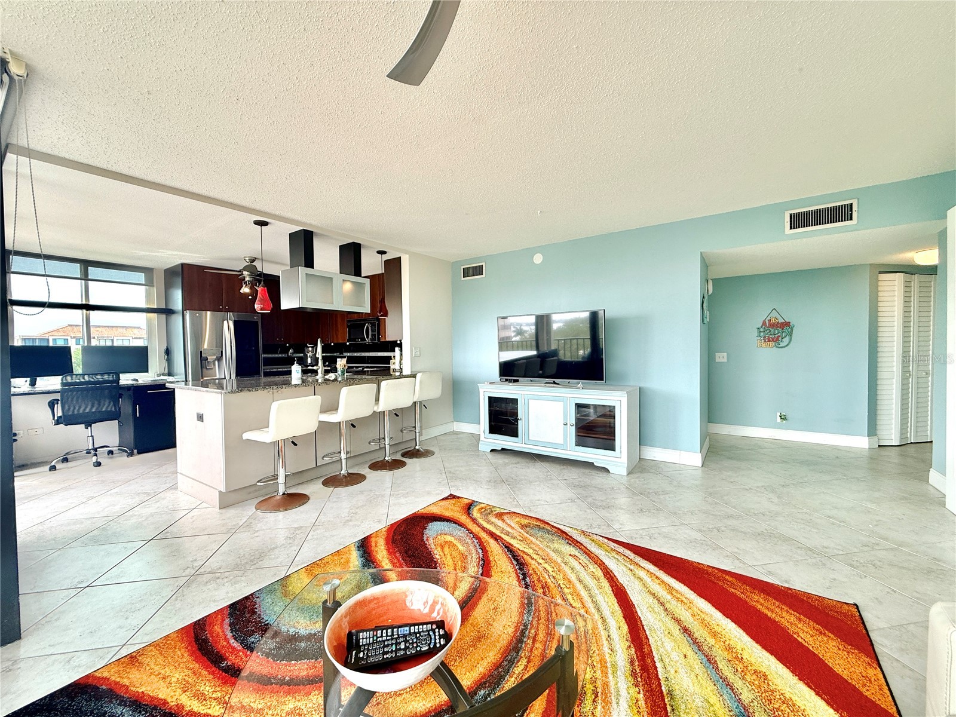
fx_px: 387
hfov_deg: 102.1
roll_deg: +0.7
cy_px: 358
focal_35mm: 14
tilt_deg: -0.9
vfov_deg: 85.7
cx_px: 478
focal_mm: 2.22
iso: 50
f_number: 2.2
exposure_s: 1/120
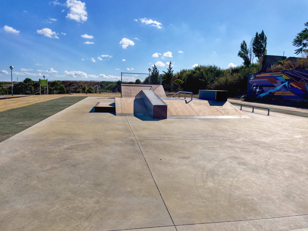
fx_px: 231
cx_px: 154
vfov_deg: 53.1
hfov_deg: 67.3
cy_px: 116
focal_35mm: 26
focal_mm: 4.2
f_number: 1.6
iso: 32
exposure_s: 1/9091
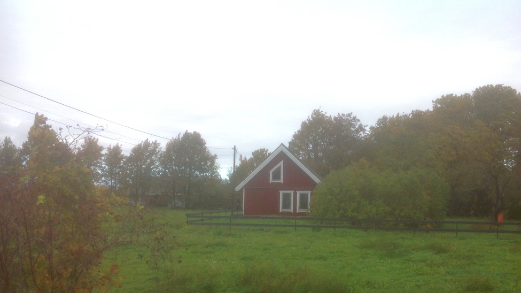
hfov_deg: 50.5
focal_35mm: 40
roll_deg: +1.2
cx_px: 265
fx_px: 552
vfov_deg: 29.5
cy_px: 196
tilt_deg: -0.7
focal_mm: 4.28
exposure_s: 1/496
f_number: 2.4
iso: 50
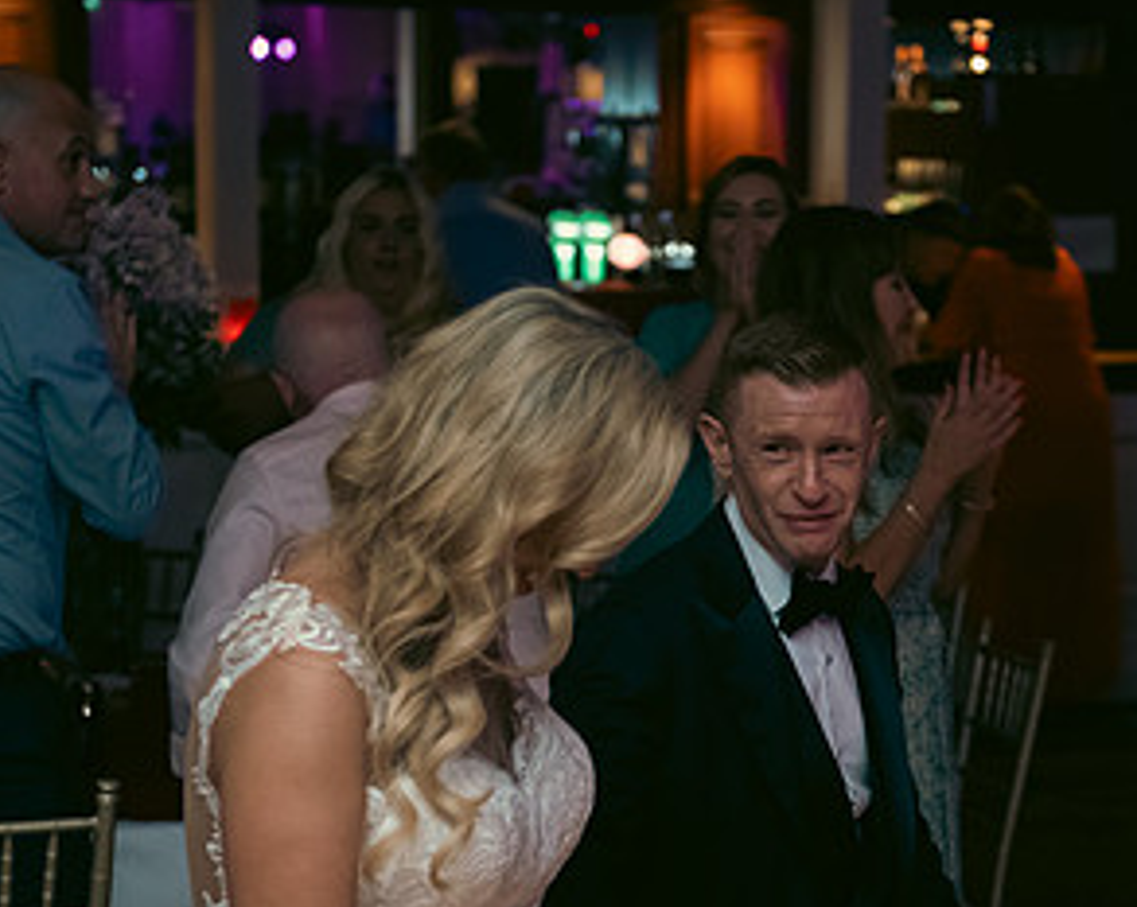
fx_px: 3765
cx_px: 713
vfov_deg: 13.7
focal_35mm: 112
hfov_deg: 17.1
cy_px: 703
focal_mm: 60
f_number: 3.5
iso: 1250
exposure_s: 1/160
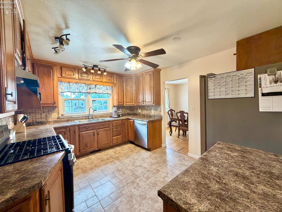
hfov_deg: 102.1
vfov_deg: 85.7
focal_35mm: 14
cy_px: 106
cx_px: 141
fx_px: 114
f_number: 2.2
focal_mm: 2.22
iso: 200
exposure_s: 1/60
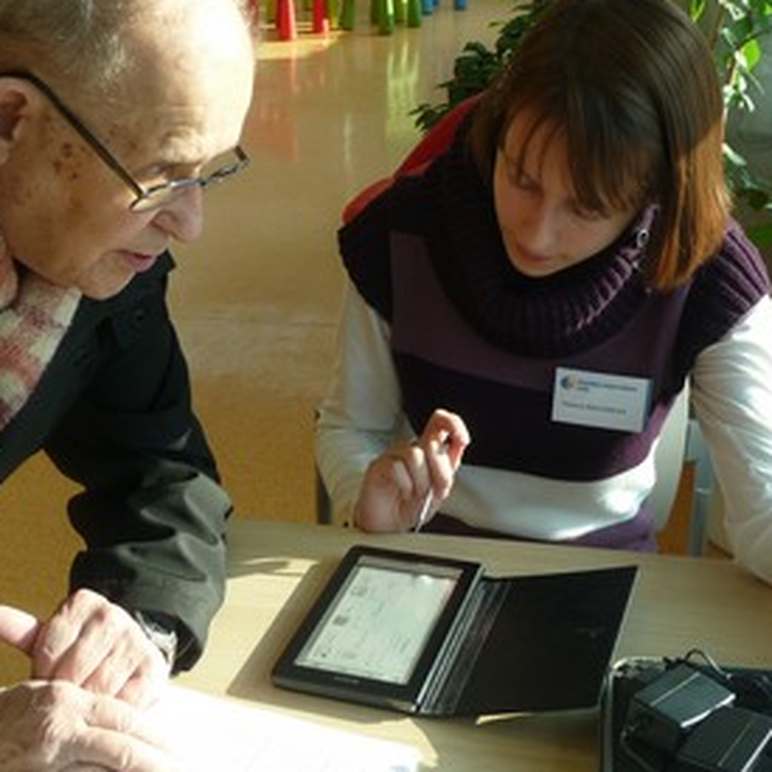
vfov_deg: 31.1
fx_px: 1388
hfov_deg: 31.0
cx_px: 300
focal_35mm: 55
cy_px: 368
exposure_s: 1/80
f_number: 3.8
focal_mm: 6.3
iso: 100
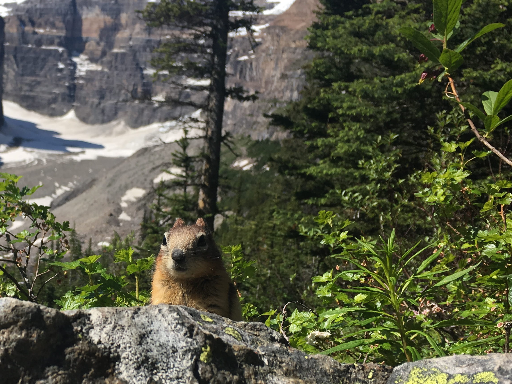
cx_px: 88
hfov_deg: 36.0
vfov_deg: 28.4
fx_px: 754
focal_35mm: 51
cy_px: 257
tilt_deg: -3.2
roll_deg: -4.9
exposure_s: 1/1603
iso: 25
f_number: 2.2
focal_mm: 4.15
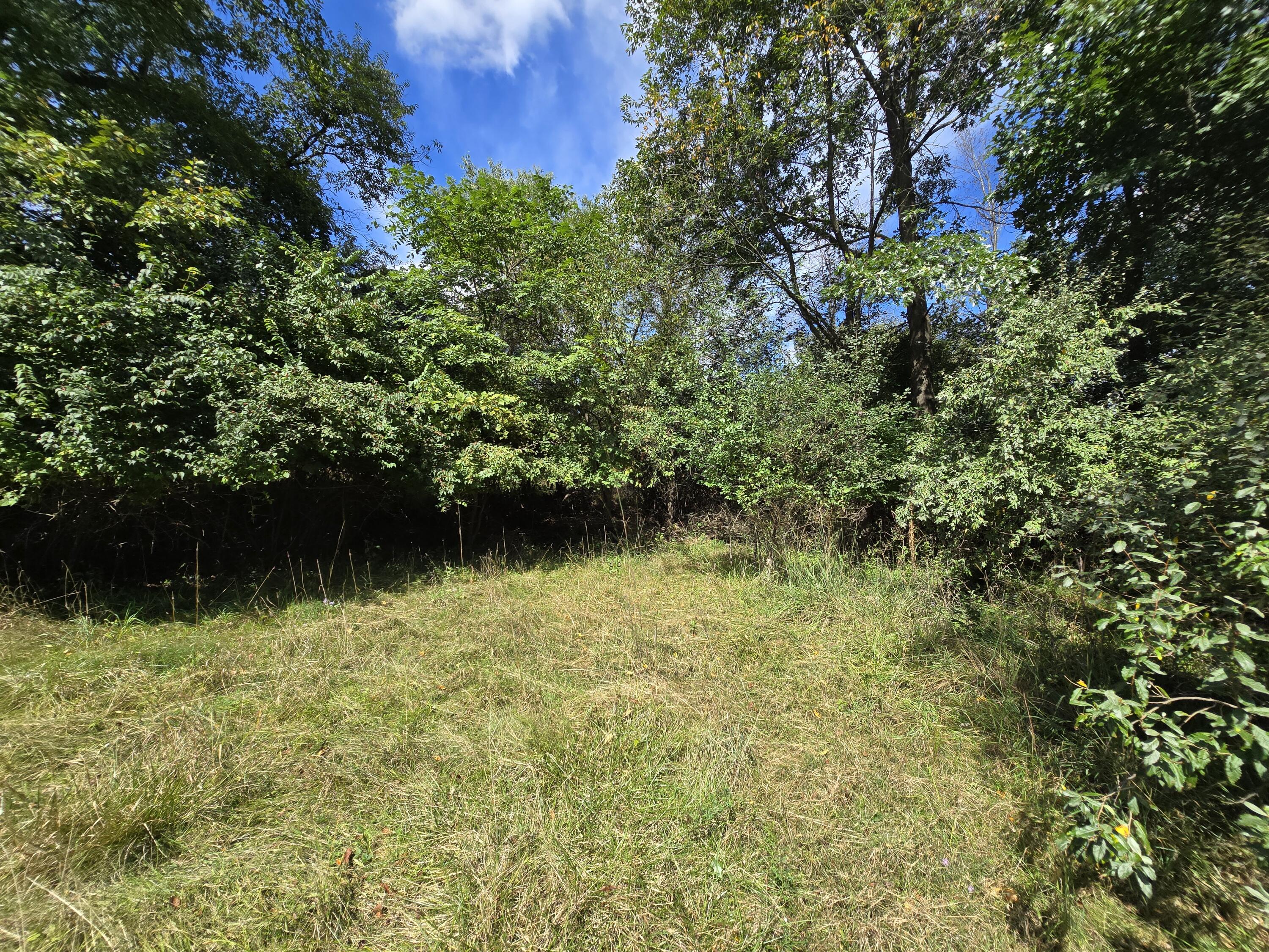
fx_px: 477
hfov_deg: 106.2
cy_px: 476
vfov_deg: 89.9
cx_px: 634
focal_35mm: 13
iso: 50
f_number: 2.2
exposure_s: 1/1325
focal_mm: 2.2
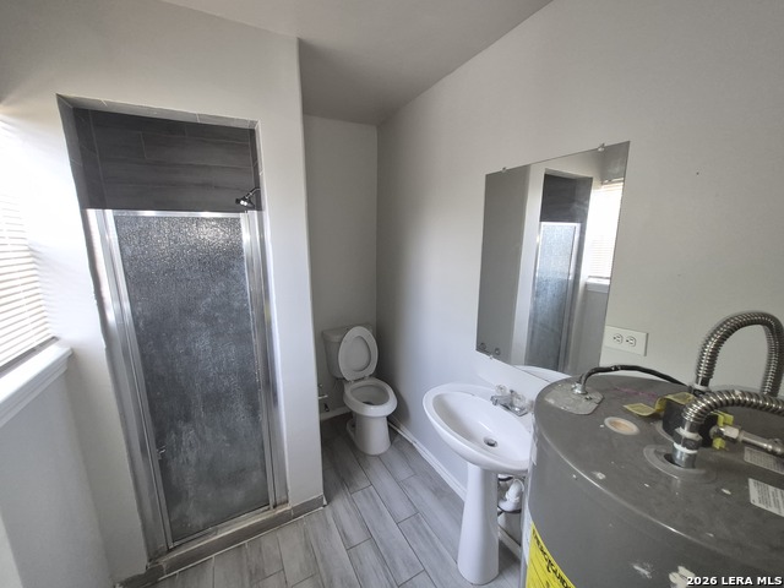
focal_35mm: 13
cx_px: 392
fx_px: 294
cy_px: 294
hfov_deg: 106.2
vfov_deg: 89.9
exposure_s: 1/60
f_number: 2.2
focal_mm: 1.74
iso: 100
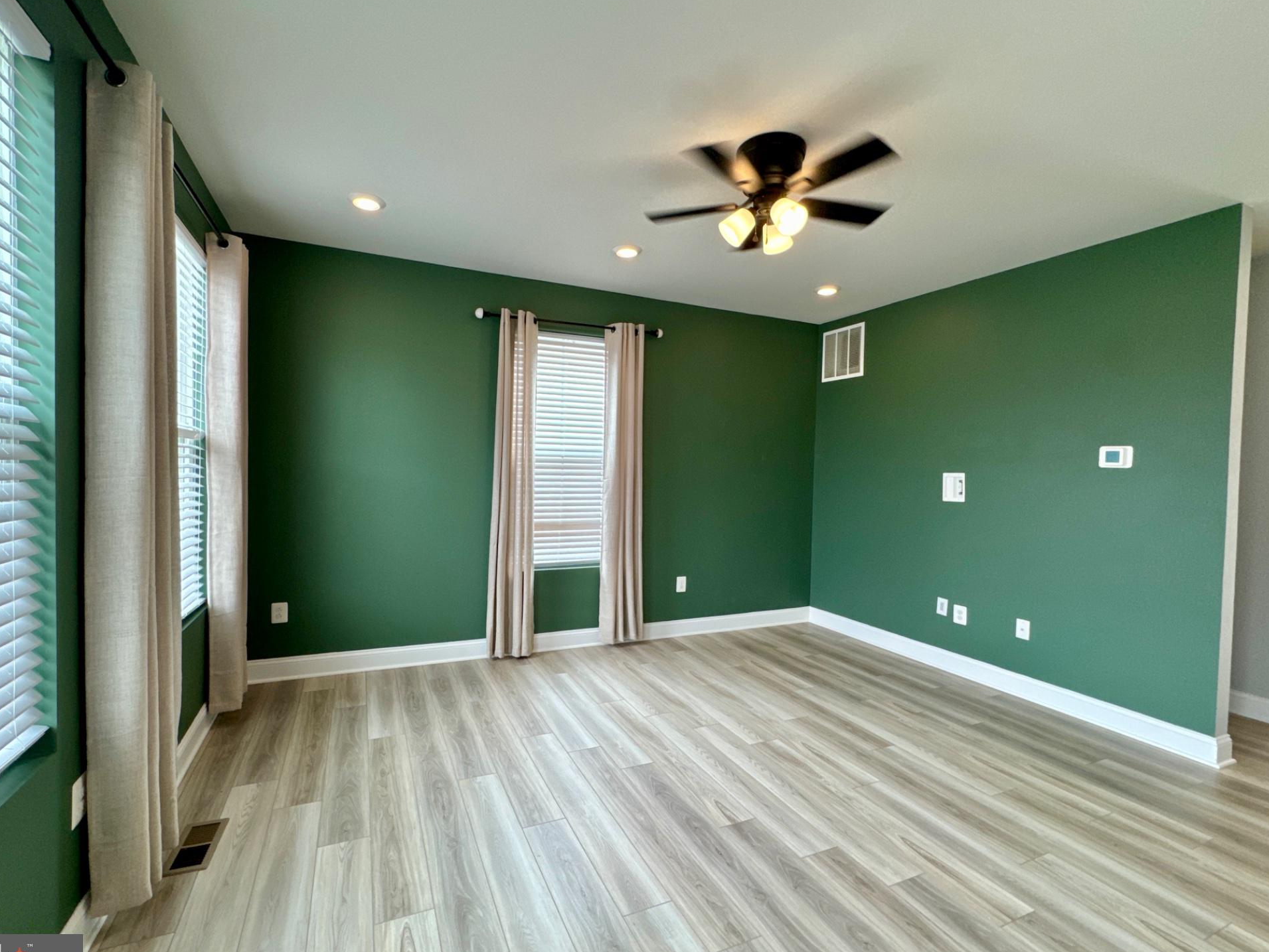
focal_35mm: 15
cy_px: 479
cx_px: 597
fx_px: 550
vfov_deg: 81.8
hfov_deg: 98.0
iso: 160
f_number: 2.2
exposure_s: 1/120
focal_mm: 2.22
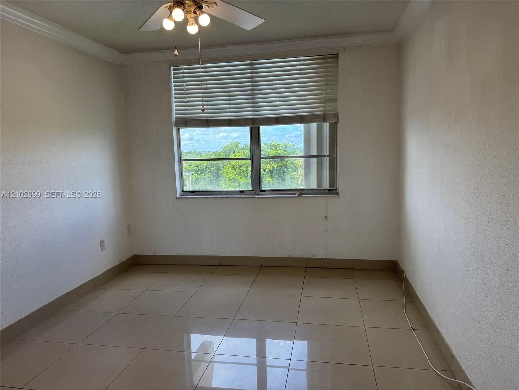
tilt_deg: -7.7
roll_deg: +1.6
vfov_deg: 56.8
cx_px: 260
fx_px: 360
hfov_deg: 71.6
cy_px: 195
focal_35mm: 24
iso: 80
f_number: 1.78
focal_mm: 6.76
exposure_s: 1/454
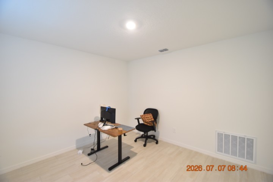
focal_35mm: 15
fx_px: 114
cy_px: 91
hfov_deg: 100.4
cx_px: 136
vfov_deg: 77.3
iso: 800
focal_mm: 10
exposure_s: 1/20
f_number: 3.5
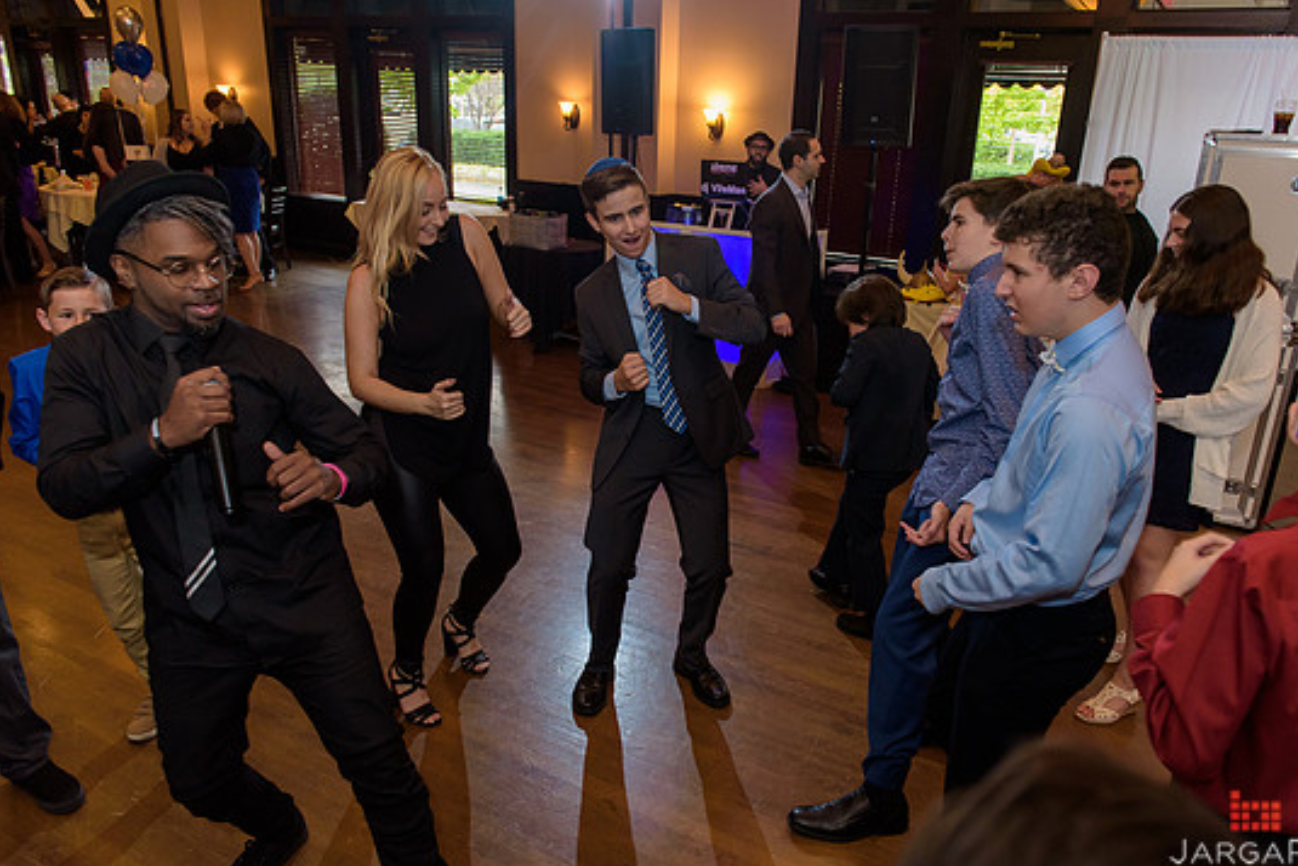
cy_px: 448
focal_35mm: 26
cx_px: 699
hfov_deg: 69.3
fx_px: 938
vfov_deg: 49.6
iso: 1600
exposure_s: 1/125
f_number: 3.2
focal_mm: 24
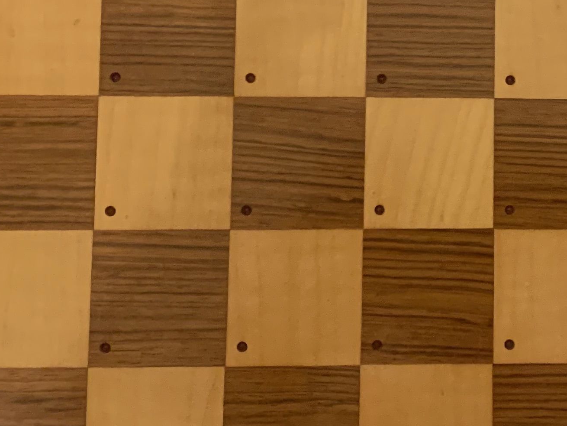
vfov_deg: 18.1
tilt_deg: -83.1
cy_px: 21
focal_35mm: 80
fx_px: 1311
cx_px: 488
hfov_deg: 23.9
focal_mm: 4.25
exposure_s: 1/60
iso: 320
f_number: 1.8
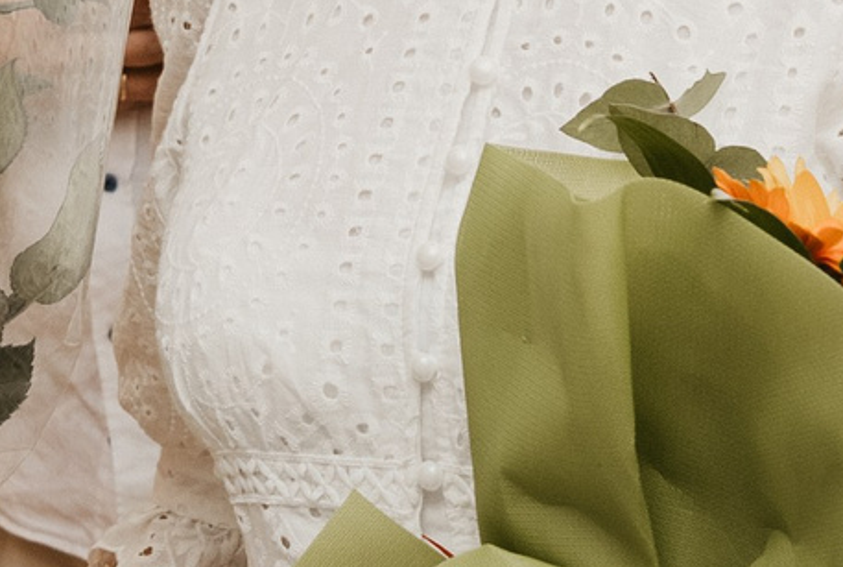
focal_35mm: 152
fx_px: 3567
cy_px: -48
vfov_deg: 9.0
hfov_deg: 13.5
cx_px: 316
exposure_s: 1/160
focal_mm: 24
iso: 250
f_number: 4
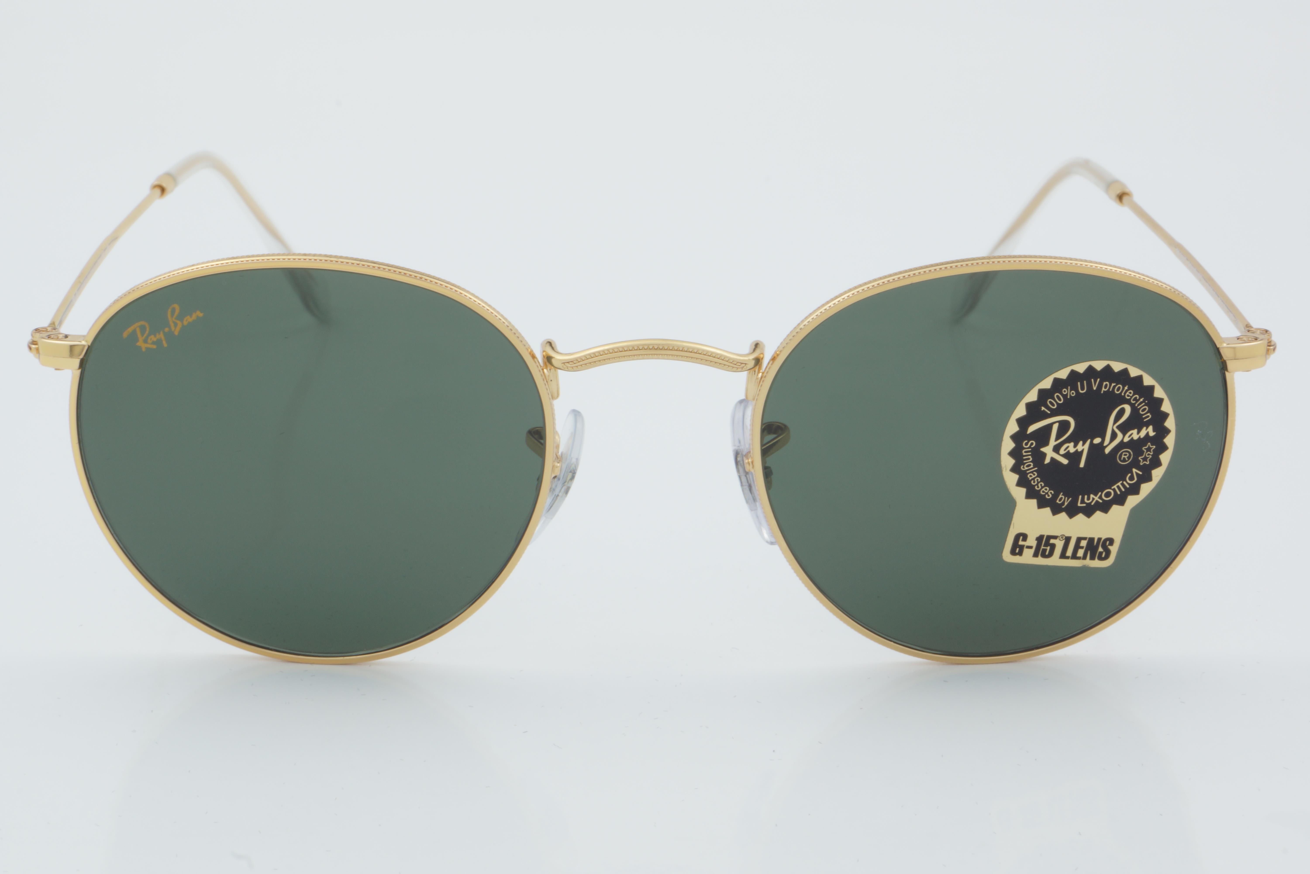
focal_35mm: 82
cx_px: 655
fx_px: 3002
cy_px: 437
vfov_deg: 16.6
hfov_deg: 24.6
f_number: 32
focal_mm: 55
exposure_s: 1/4
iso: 100
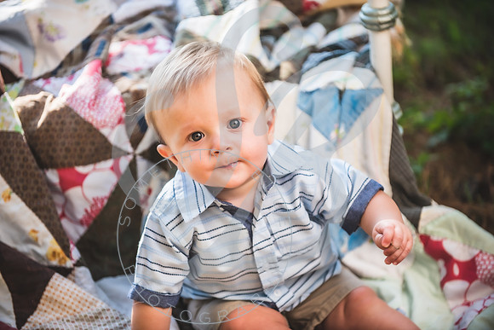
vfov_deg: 10.2
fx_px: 1853
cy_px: 165
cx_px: 247
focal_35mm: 135
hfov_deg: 15.2
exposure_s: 1/400
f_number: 2.8
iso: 100
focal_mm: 135
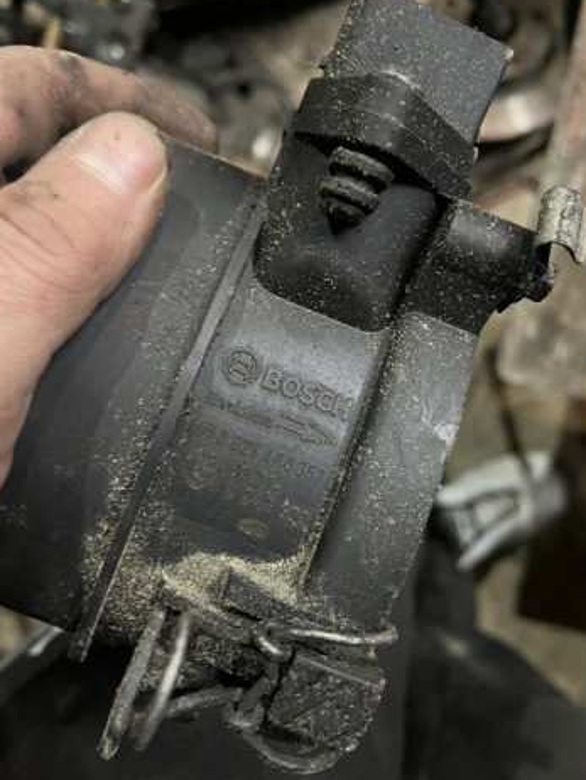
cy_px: 383
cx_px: 290
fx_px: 609
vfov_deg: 65.3
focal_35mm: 27
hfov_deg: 51.4
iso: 640
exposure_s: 1/25
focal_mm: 5.1
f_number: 1.6
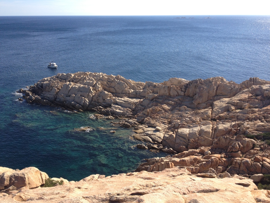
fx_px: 273
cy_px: 102
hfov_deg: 52.6
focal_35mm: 35
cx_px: 135
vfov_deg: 40.7
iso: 64
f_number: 2.4
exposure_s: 1/1284
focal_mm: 4.28
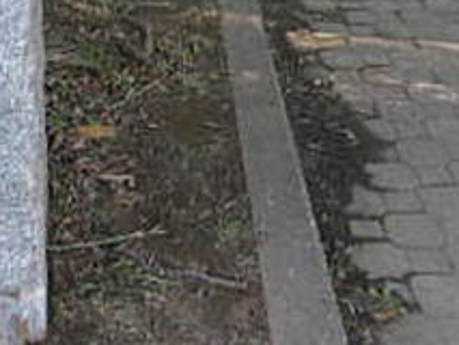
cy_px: -80
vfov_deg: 19.2
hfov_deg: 26.8
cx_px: 149
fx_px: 955
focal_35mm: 72
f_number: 3.1
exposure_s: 1/80
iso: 100
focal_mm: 4.3
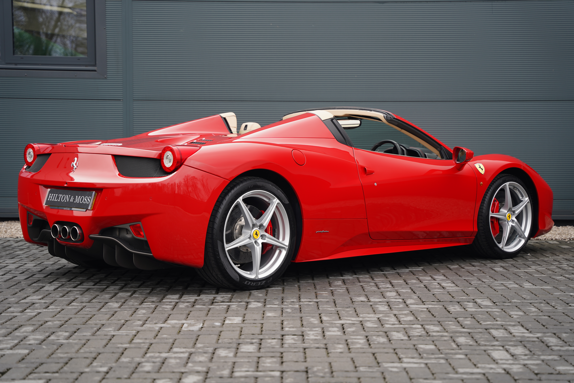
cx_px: 287
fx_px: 1043
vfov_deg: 20.8
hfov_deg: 30.8
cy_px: 192
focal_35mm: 65
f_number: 2.8
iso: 100
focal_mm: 65.4
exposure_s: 1/50
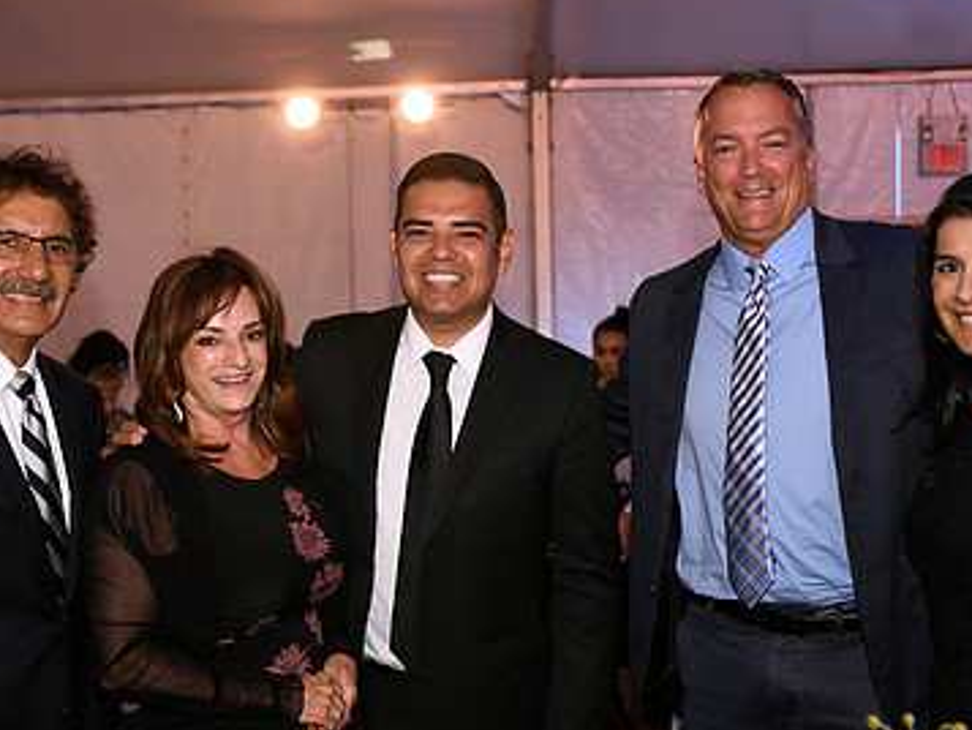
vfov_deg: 29.1
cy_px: 364
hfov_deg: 38.1
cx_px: 438
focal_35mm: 50
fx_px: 1404
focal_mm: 32
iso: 1600
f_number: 3.2
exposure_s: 1/100
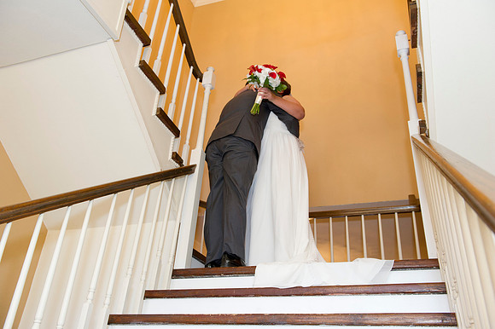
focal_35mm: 32
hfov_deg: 58.7
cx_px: 248
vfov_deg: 41.1
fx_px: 440
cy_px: 164
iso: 1000
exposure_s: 1/100
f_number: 5
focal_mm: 32
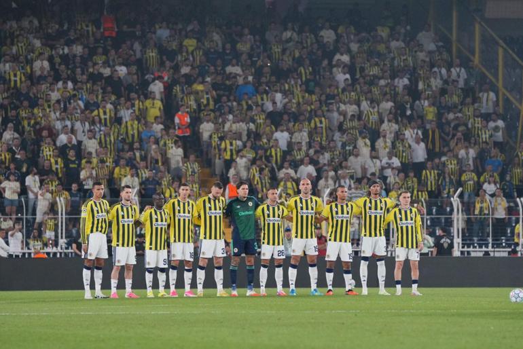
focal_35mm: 300
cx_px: 262
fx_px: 4360
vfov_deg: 4.6
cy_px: 174
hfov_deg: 6.9
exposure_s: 1/1250
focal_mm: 200
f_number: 3.5
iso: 1600
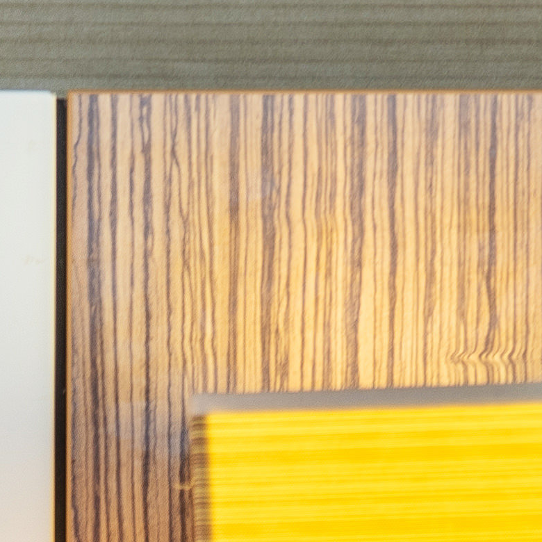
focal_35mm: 327
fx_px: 5793
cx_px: 33
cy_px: 1205
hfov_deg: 5.3
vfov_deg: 5.2
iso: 100
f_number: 1.4
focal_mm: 50
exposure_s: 1/50
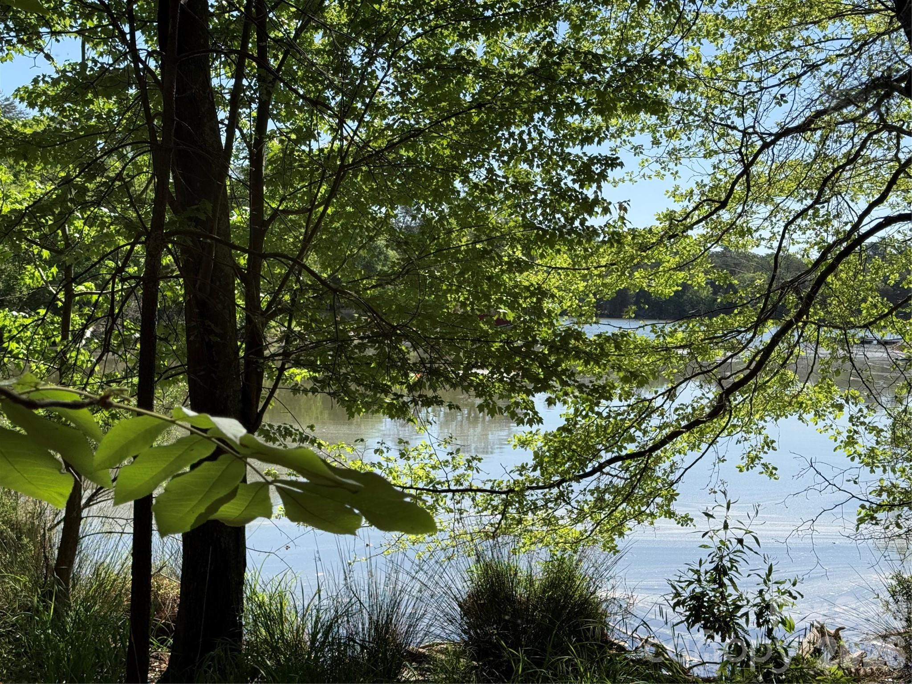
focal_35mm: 48
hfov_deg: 39.7
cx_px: 456
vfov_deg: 30.3
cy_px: 342
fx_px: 1265
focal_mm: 6.76
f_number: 1.78
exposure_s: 1/2273
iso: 64
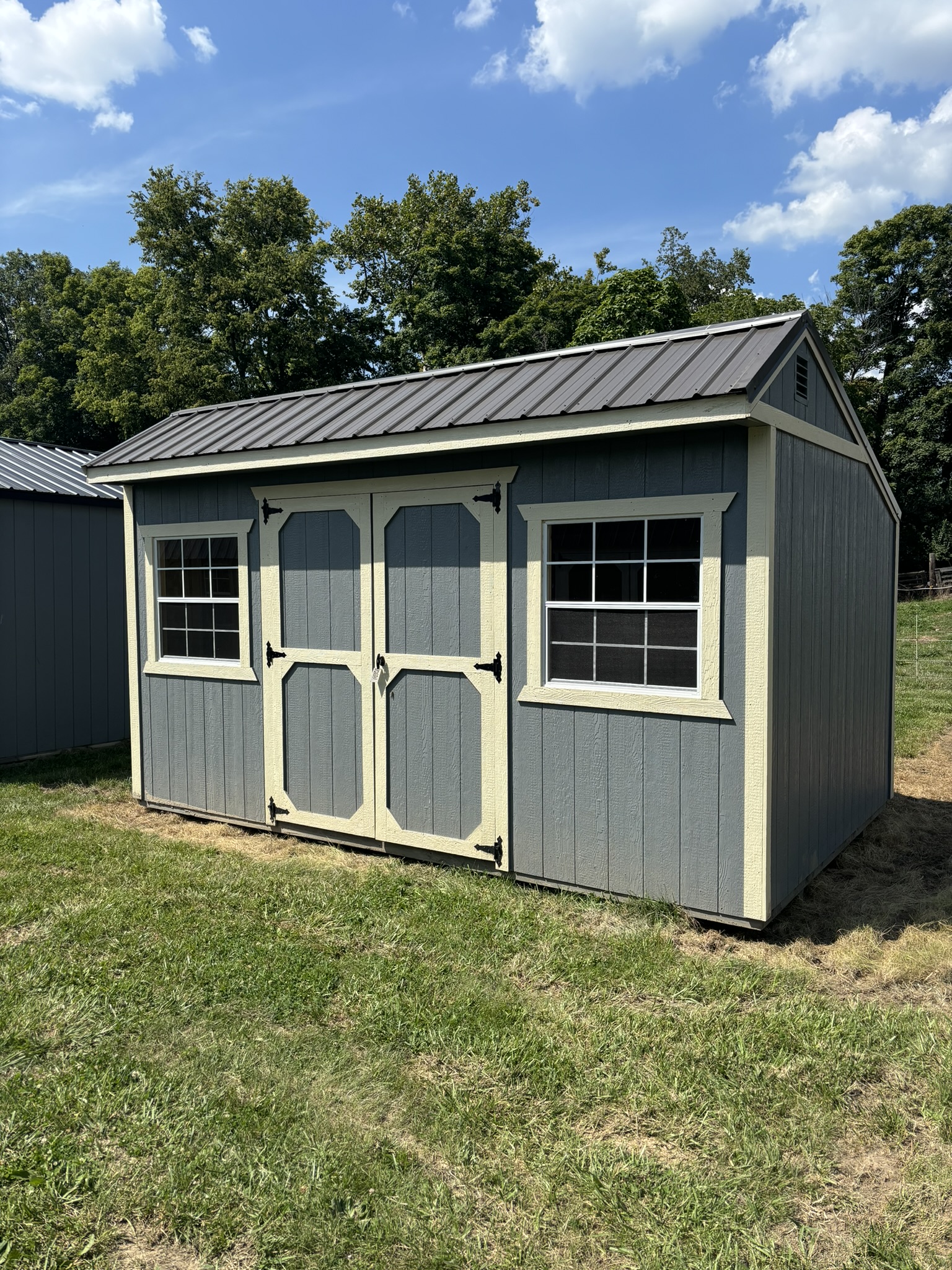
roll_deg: +1.0
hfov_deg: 53.1
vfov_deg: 67.3
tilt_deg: -6.9
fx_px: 953
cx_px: 476
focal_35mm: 26
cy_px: 635
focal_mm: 5.96
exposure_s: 1/3311
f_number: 1.6
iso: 50
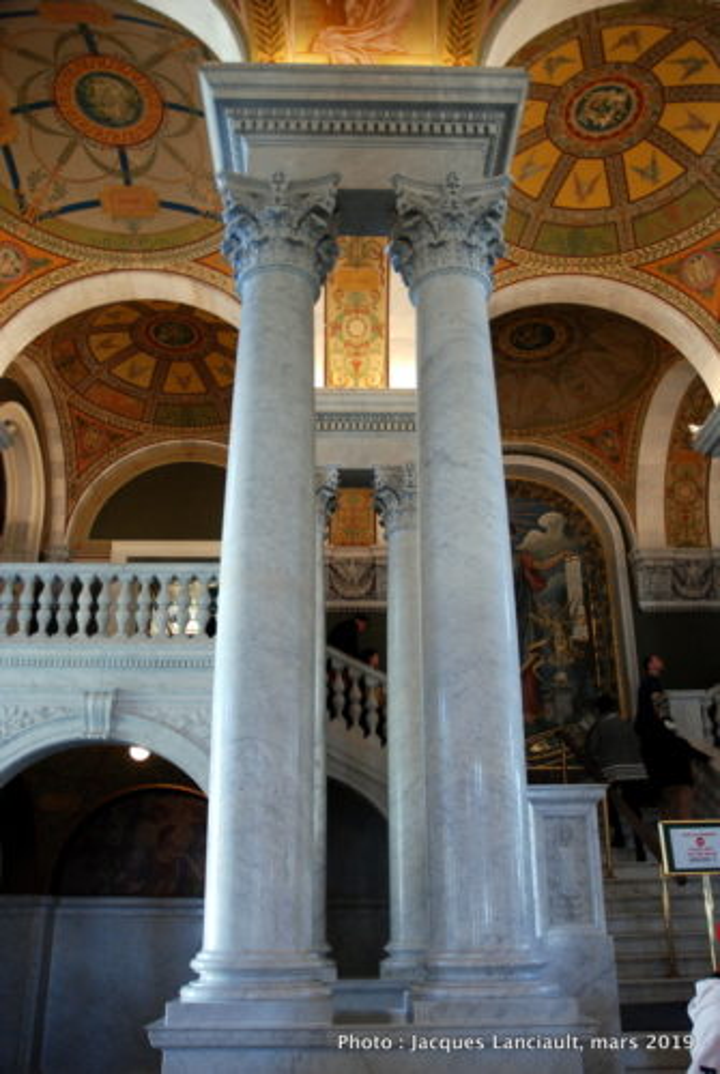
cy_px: 537
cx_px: 360
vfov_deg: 67.3
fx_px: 807
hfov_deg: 48.1
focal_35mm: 27
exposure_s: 1/40
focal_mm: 18
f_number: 3.5
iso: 800
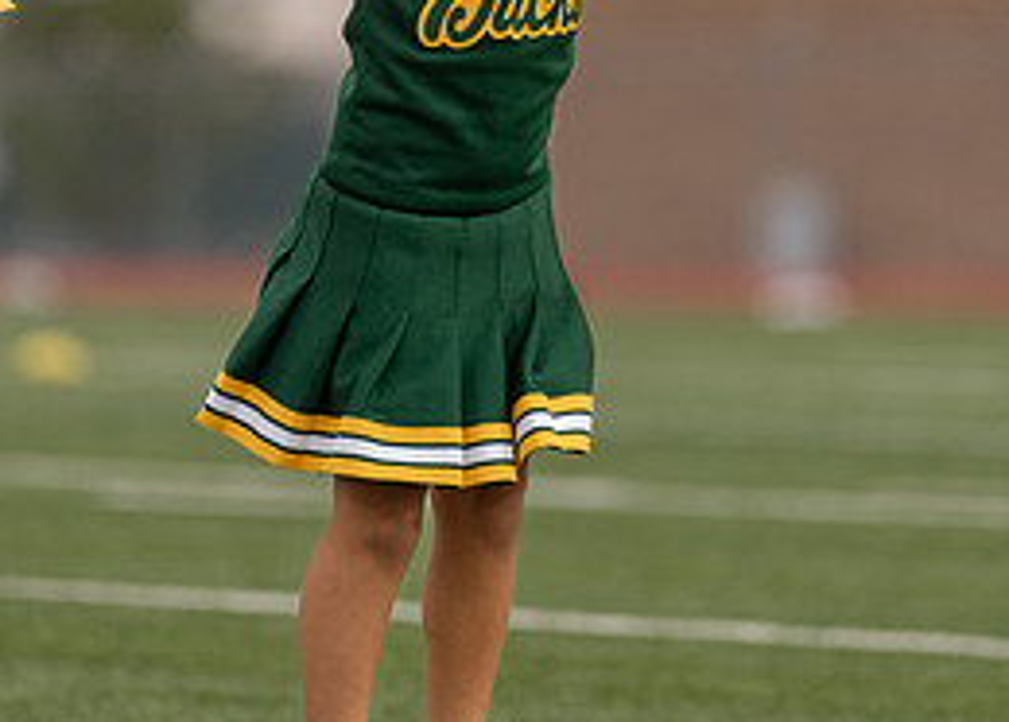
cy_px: 136
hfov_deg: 3.7
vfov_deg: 2.6
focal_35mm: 547
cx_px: 552
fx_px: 15683
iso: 500
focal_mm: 200
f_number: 2.8
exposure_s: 1/1000
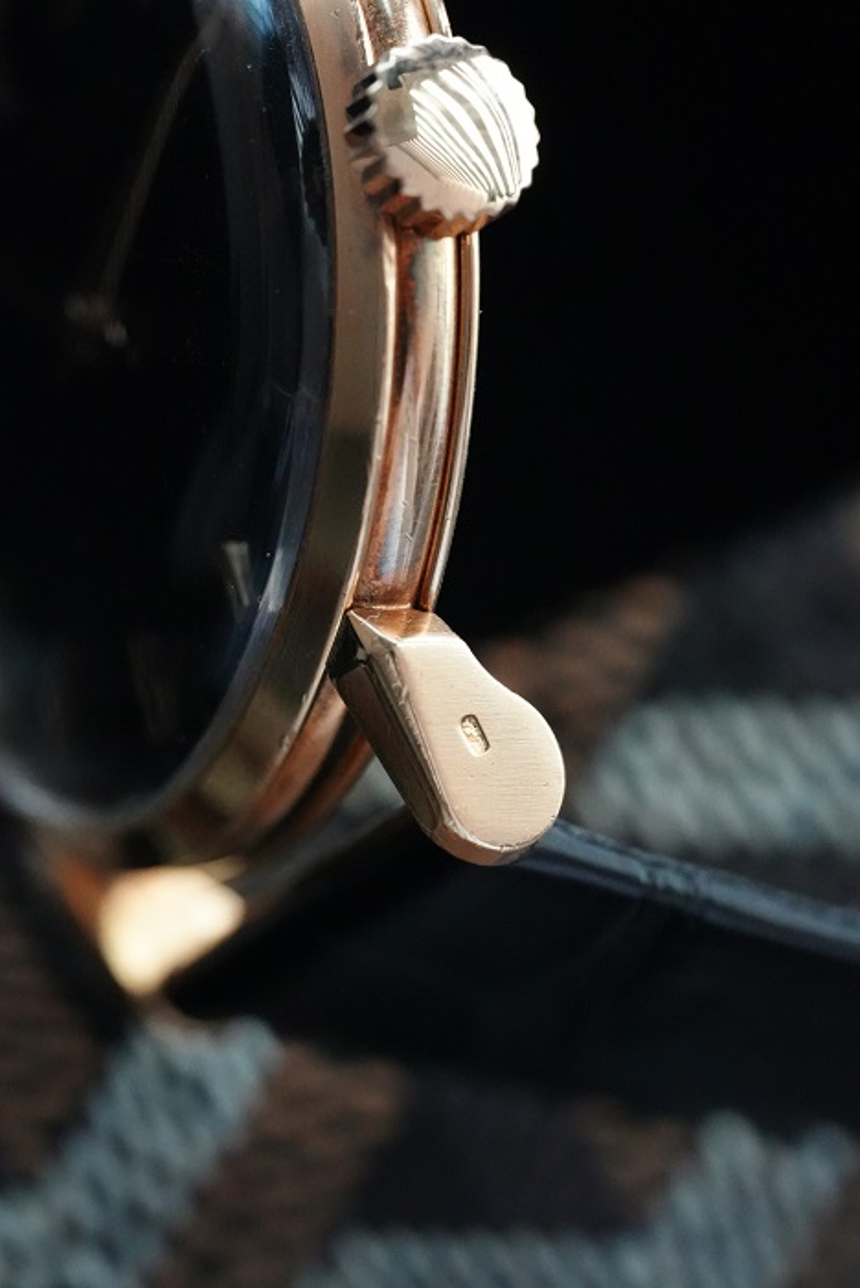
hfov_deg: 13.1
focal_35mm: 105
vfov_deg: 19.4
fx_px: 3758
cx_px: 430
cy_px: 644
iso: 12800
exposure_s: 1/250
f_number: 5.6
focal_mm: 105
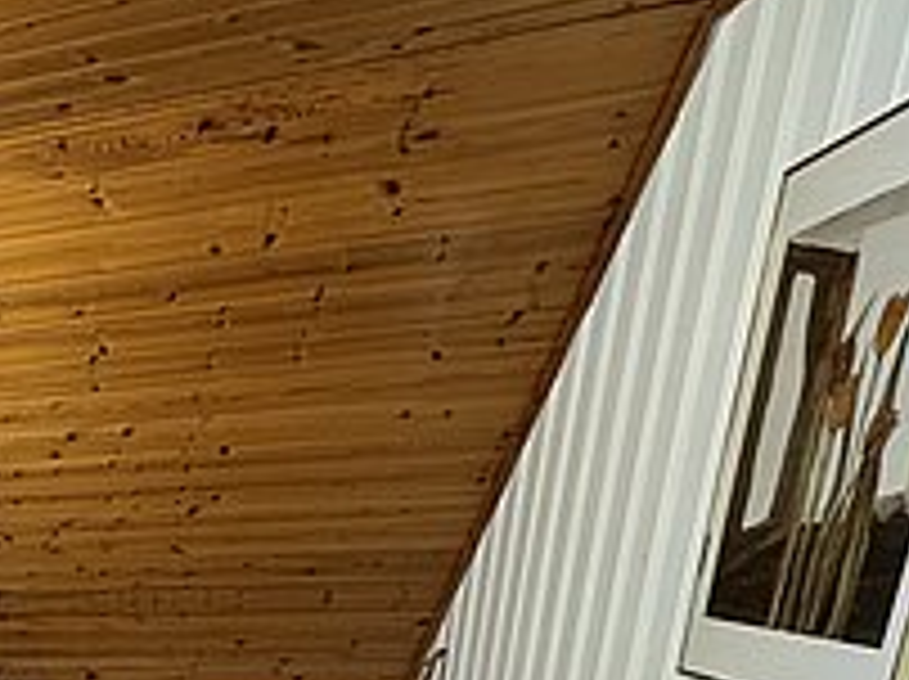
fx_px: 970
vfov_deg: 31.5
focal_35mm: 37
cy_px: 842
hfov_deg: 37.9
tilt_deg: -17.1
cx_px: -178
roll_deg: +2.0
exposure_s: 1/50
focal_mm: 2.22
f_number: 2.2
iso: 200
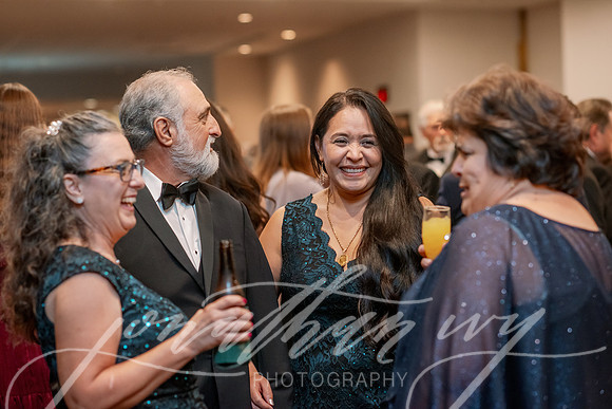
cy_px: 204
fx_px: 1445
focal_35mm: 85
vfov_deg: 16.1
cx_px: 306
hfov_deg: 23.9
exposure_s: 1/200
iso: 1600
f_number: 3.2
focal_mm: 85
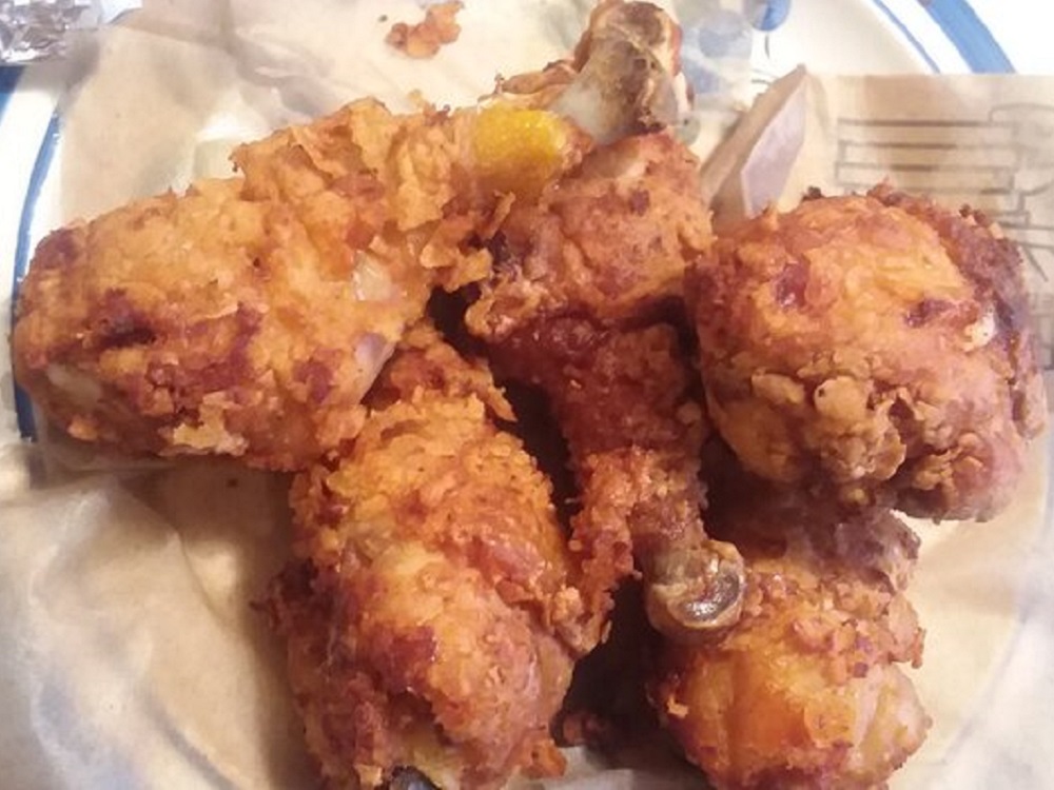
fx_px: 883
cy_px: 395
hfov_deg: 61.7
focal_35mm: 29
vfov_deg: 48.2
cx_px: 527
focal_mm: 2.47
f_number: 1.9
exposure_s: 1/15
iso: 200
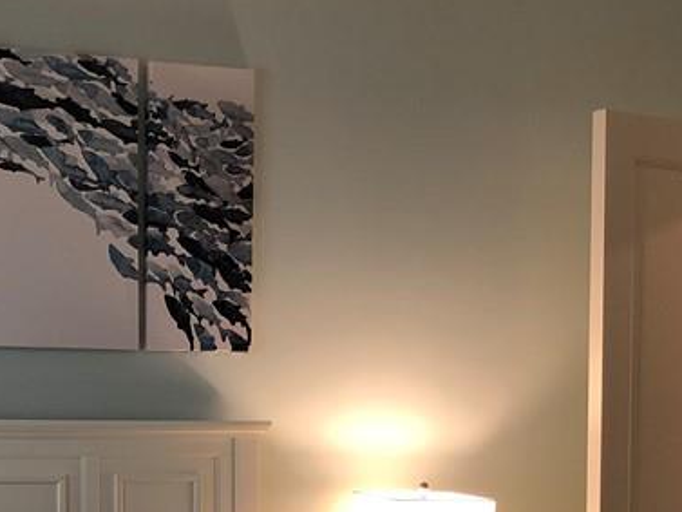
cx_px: 49
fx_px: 1498
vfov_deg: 18.8
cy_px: 532
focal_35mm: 76
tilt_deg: -2.6
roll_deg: -0.3
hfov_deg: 24.8
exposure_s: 1/17
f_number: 1.8
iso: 40
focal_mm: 3.99
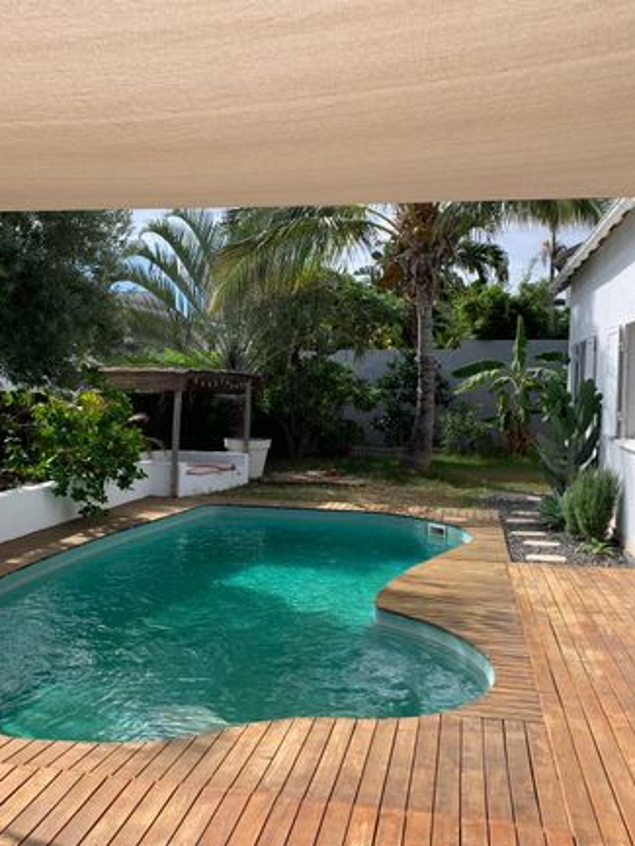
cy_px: 438
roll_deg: -1.3
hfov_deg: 39.6
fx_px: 880
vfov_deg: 51.3
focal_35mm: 36
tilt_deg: -4.2
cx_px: 281
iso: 25
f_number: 1.8
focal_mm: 4.25
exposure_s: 1/1748
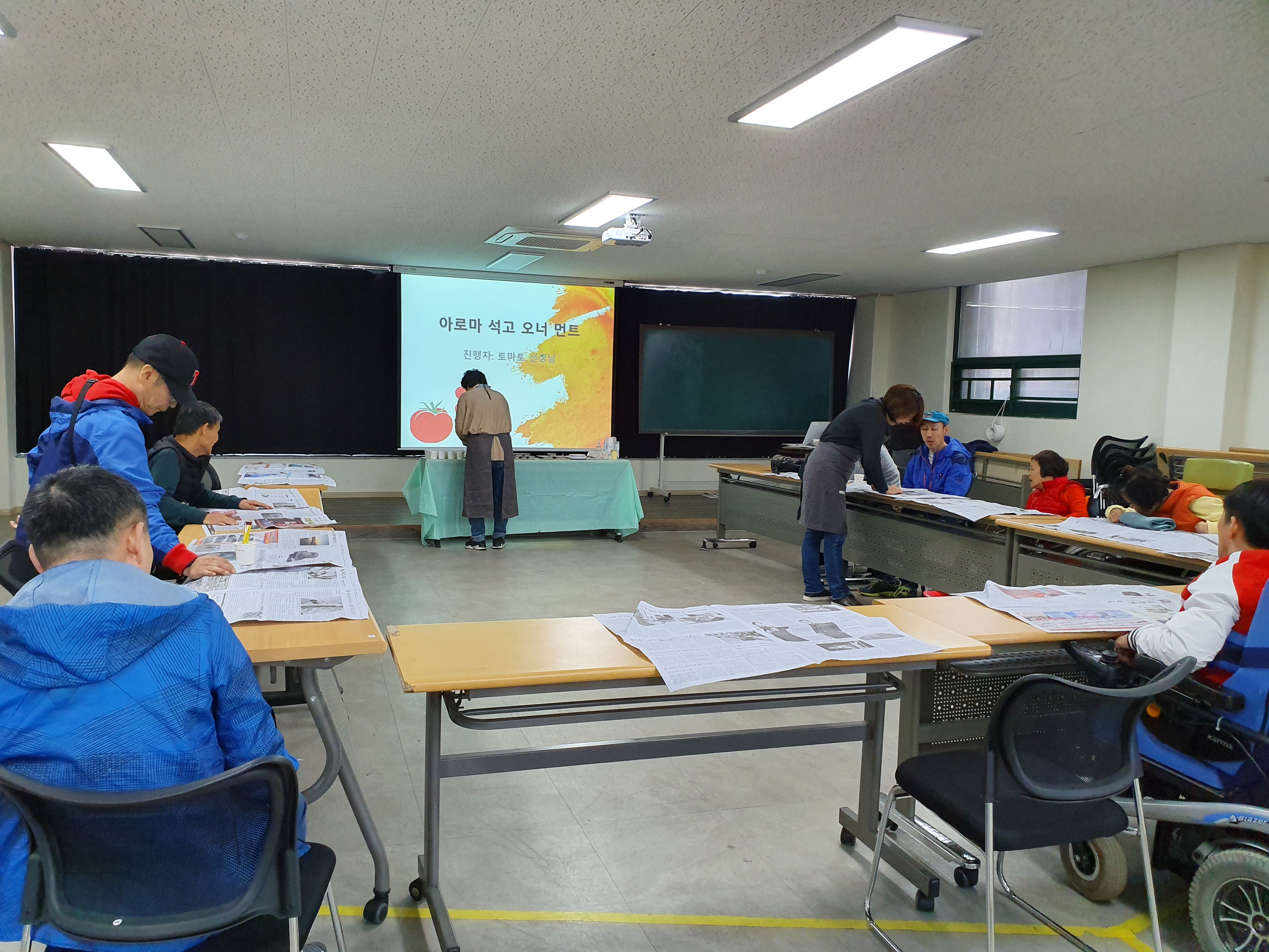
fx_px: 953
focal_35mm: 26
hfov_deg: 67.3
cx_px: 634
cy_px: 476
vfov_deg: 53.1
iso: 200
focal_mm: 4.32
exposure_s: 1/120
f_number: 2.4
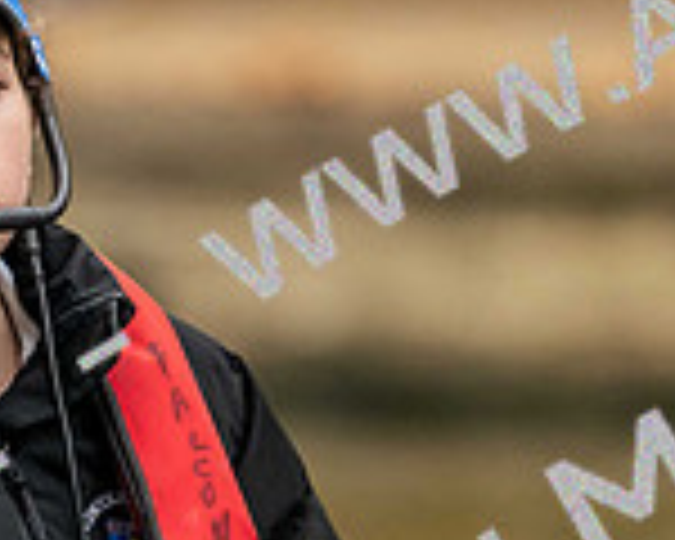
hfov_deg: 1.3
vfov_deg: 1.1
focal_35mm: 1454
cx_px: -126
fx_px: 29047
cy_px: 376
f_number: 4.5
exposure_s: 1/2500
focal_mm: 400
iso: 3200
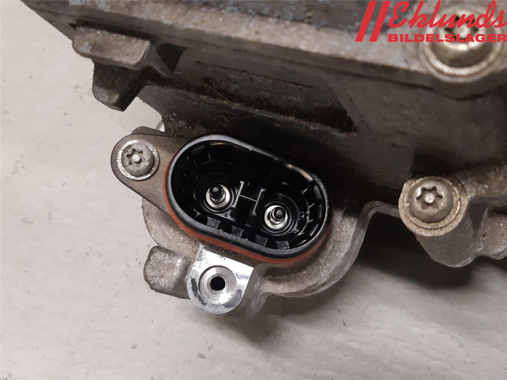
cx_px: 254
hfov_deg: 67.3
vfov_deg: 53.1
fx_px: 381
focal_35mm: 26
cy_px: 190
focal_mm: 3.93
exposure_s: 1/50
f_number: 1.7
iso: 200
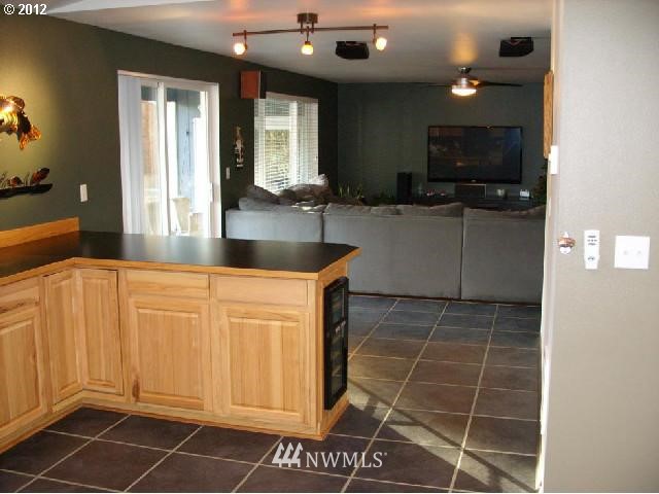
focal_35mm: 38
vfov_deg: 37.7
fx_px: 723
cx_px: 330
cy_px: 247
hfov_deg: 49.0
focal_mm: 7.8
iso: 400
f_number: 2.8
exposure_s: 1/30
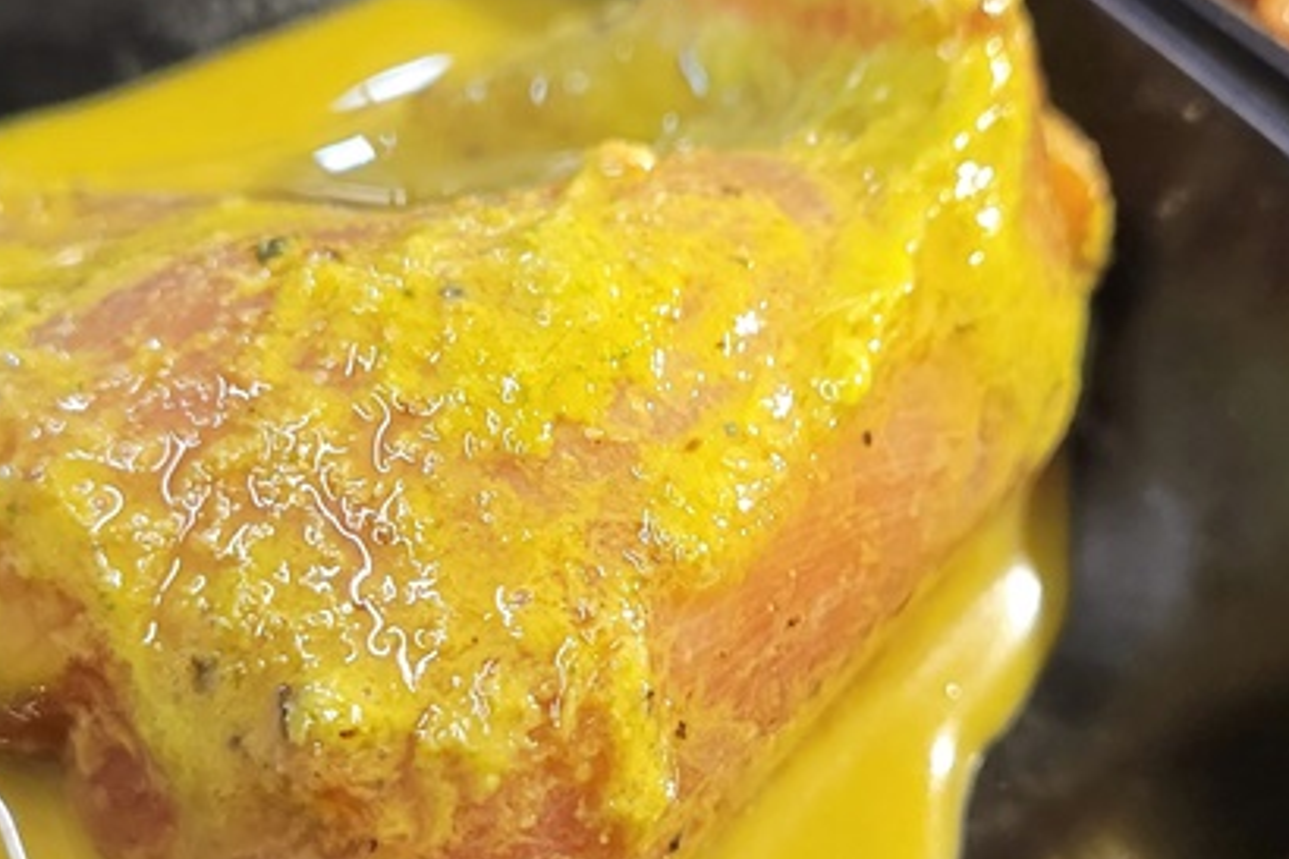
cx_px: 572
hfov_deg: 30.5
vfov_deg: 20.6
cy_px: 488
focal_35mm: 66
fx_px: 2362
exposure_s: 1/40
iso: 400
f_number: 1.8
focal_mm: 5.4
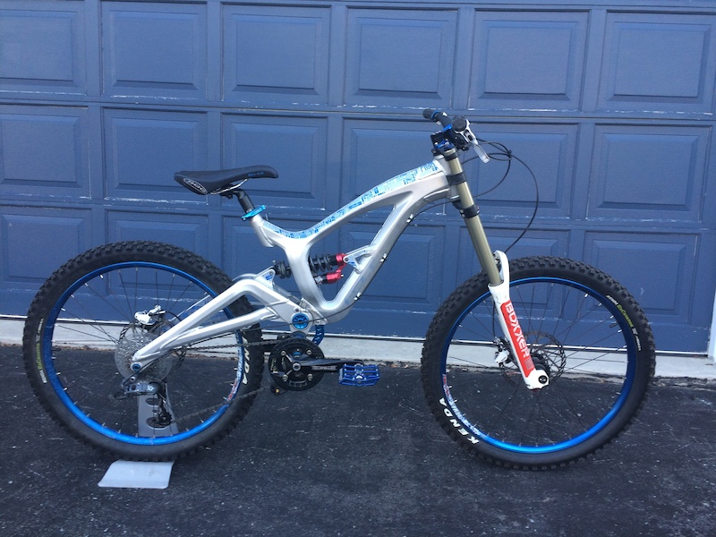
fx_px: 600
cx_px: 358
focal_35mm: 29
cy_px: 268
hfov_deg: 61.7
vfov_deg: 48.2
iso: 40
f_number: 2.2
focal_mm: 4.15
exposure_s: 1/60
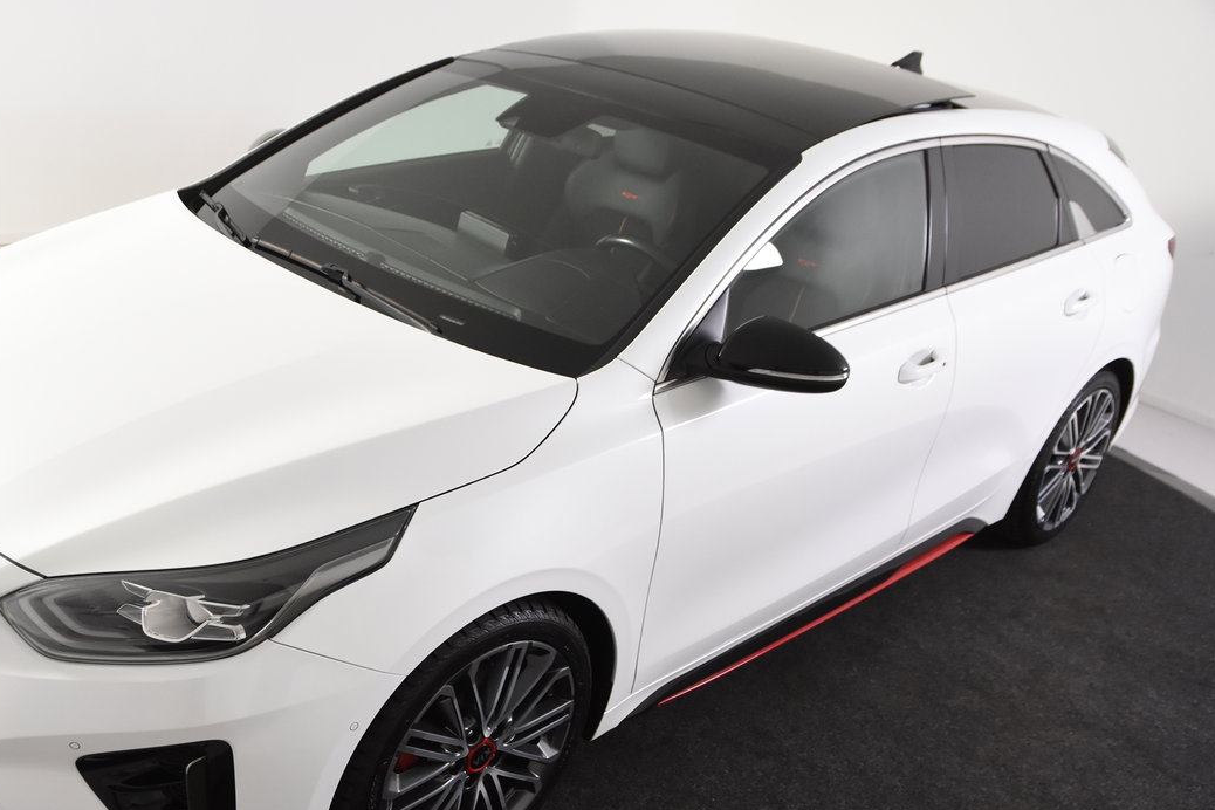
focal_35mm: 37
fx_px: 1249
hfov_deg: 51.4
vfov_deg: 35.8
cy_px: 478
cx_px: 469
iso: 1600
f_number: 4
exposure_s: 1/80
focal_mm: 20
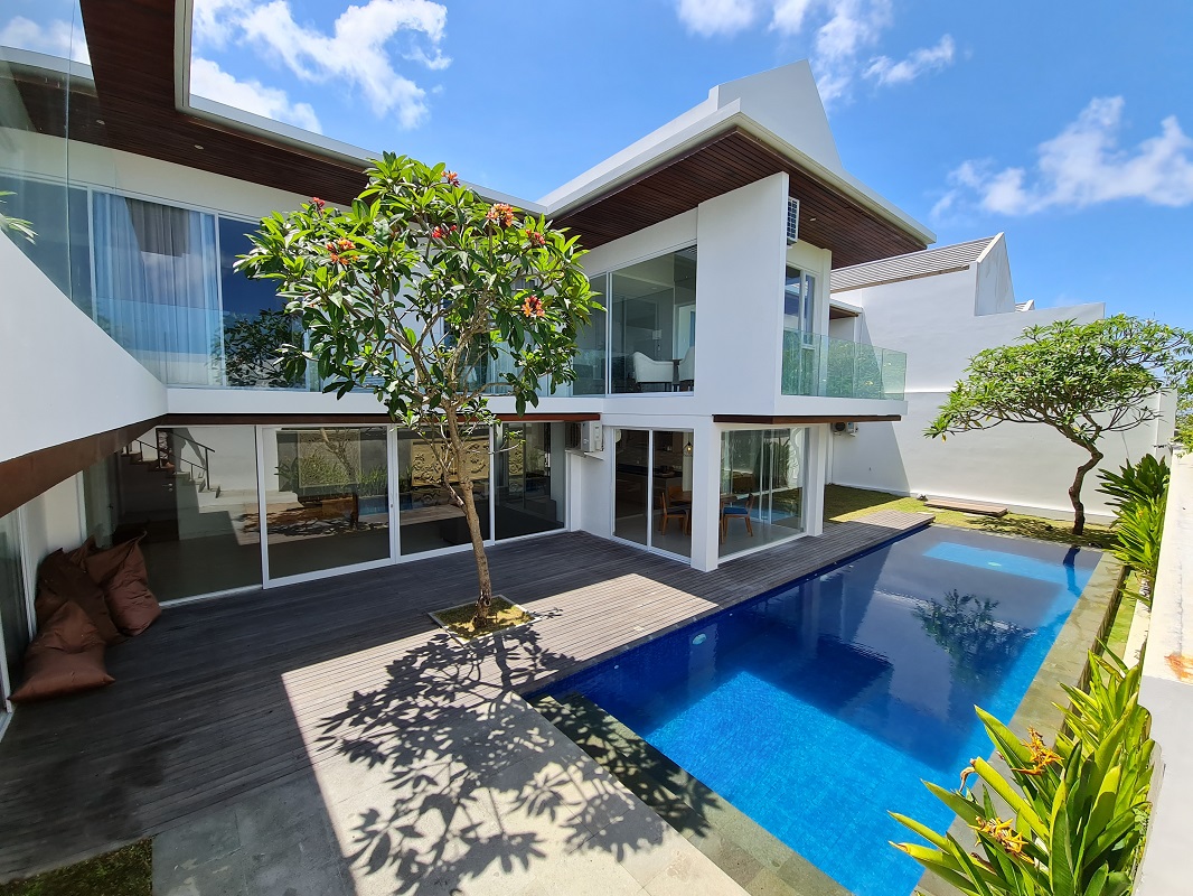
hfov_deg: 106.2
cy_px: 448
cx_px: 596
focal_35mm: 13
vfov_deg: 89.9
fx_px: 448
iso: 50
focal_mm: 2.2
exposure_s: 1/1044
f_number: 2.2
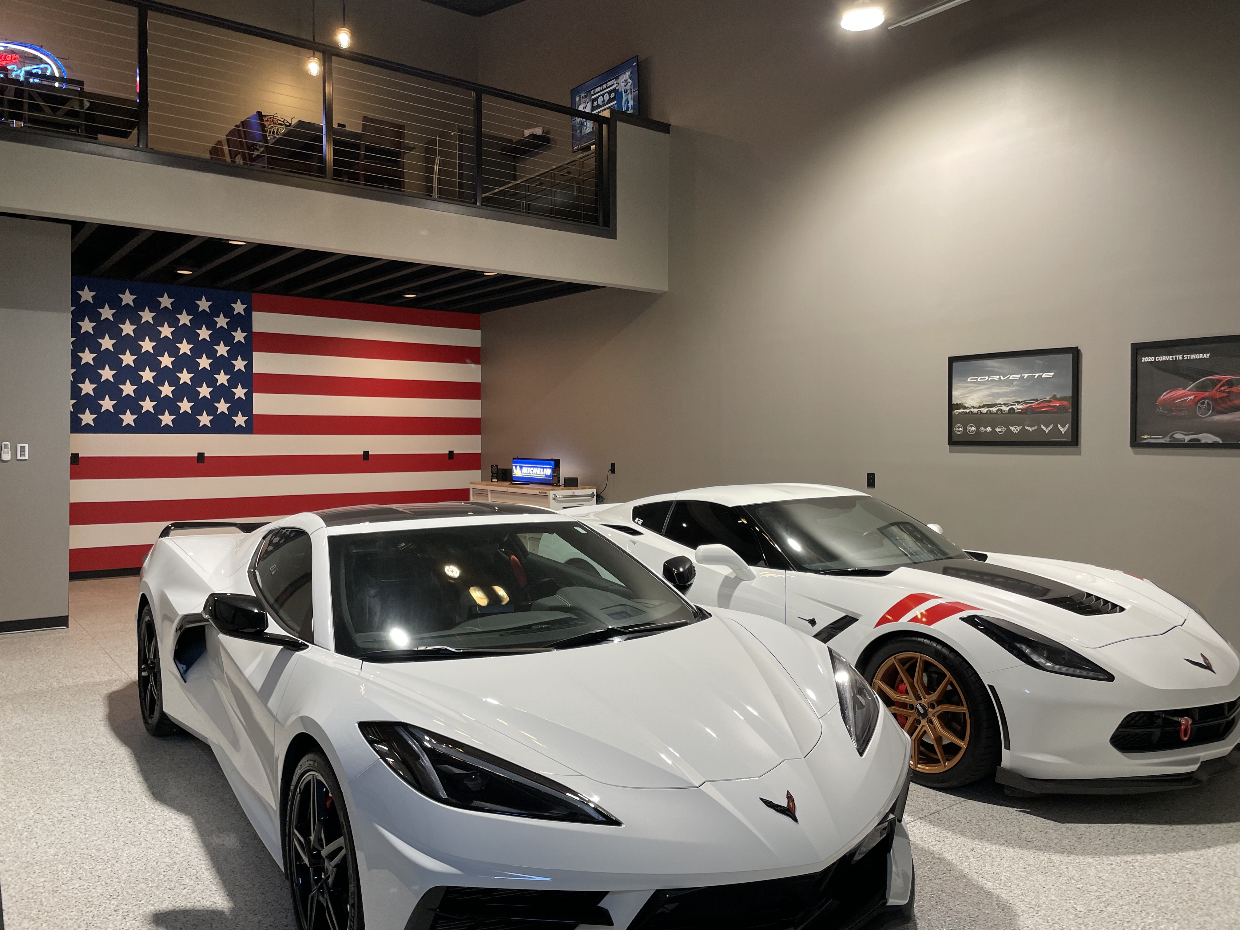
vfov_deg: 53.1
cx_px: 620
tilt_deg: -0.2
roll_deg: -0.6
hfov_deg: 67.3
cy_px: 465
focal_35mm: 26
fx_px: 931
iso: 64
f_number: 1.6
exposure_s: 1/60
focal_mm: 4.2
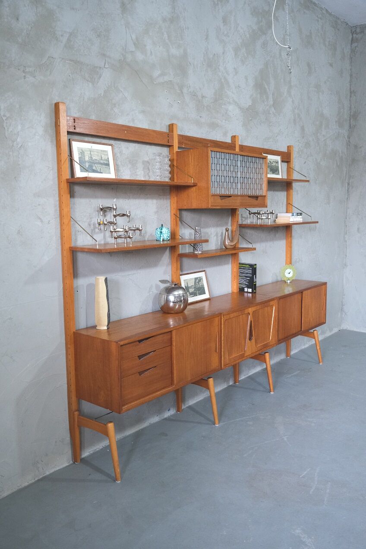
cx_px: 183
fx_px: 457
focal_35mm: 30
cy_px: 274
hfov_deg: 43.6
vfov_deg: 61.9
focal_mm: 20.2
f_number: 4
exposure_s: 1/28
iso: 1600
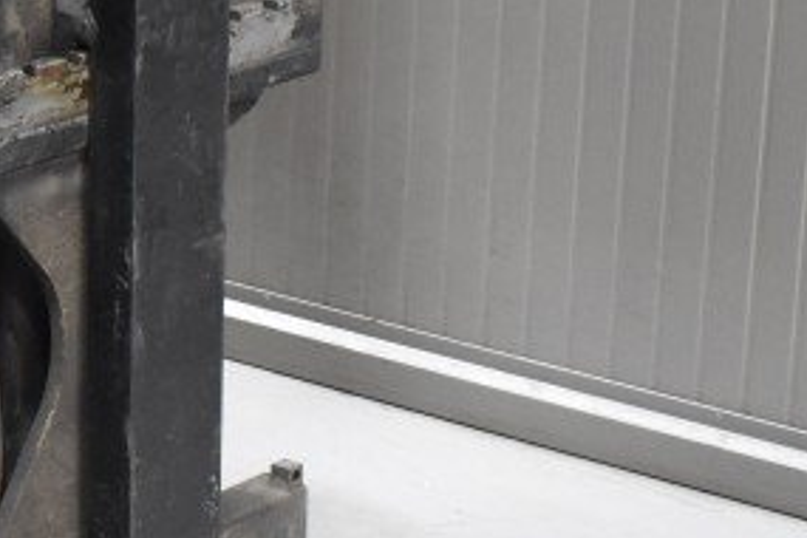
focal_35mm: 158
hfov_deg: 12.6
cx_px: -232
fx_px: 3544
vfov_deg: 8.7
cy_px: 269
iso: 1600
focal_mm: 25
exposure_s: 1/30
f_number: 4.5
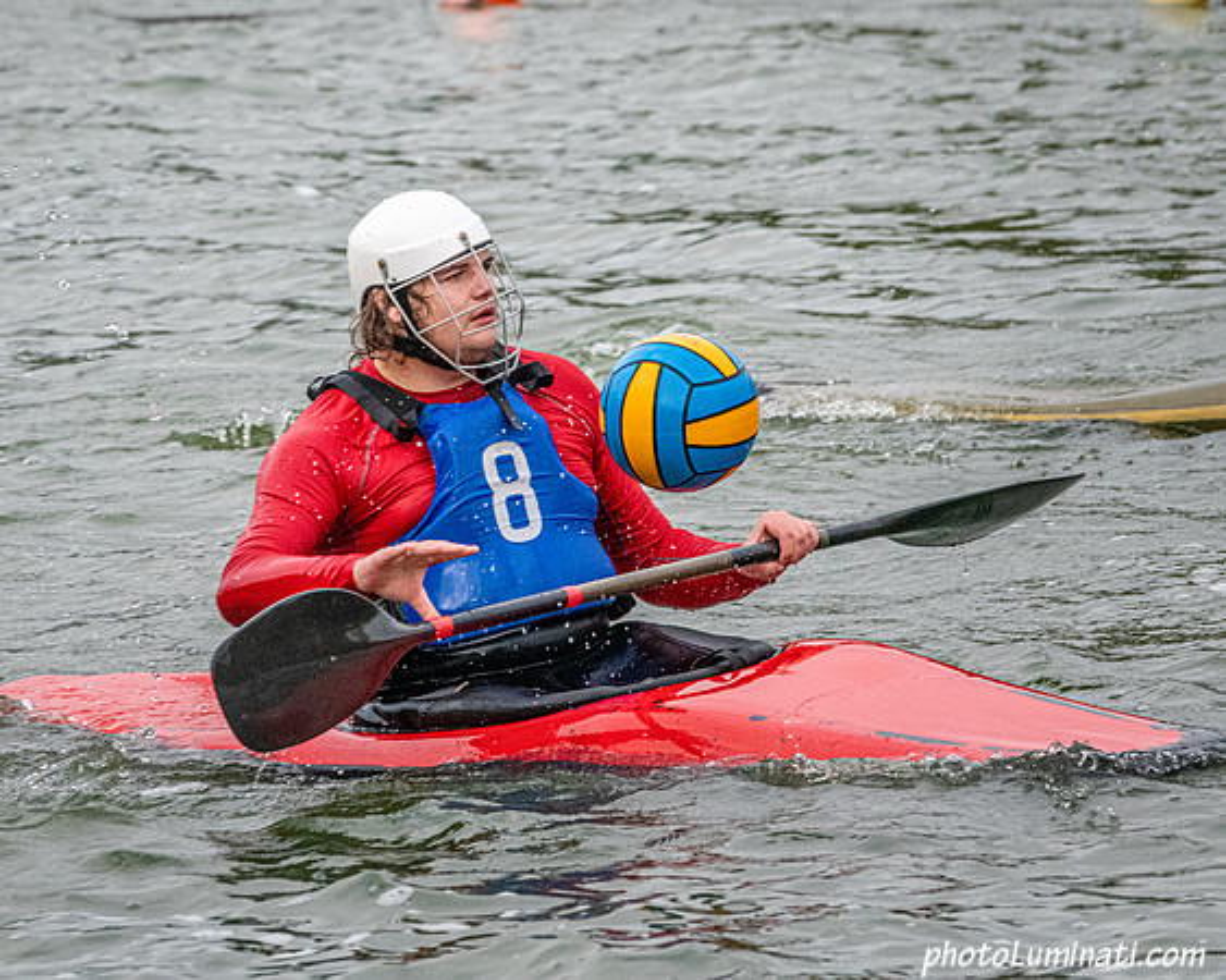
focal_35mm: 646
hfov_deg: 3.0
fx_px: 23426
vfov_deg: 2.4
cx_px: 519
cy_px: 278
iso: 3200
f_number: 10
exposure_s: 1/2000
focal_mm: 400
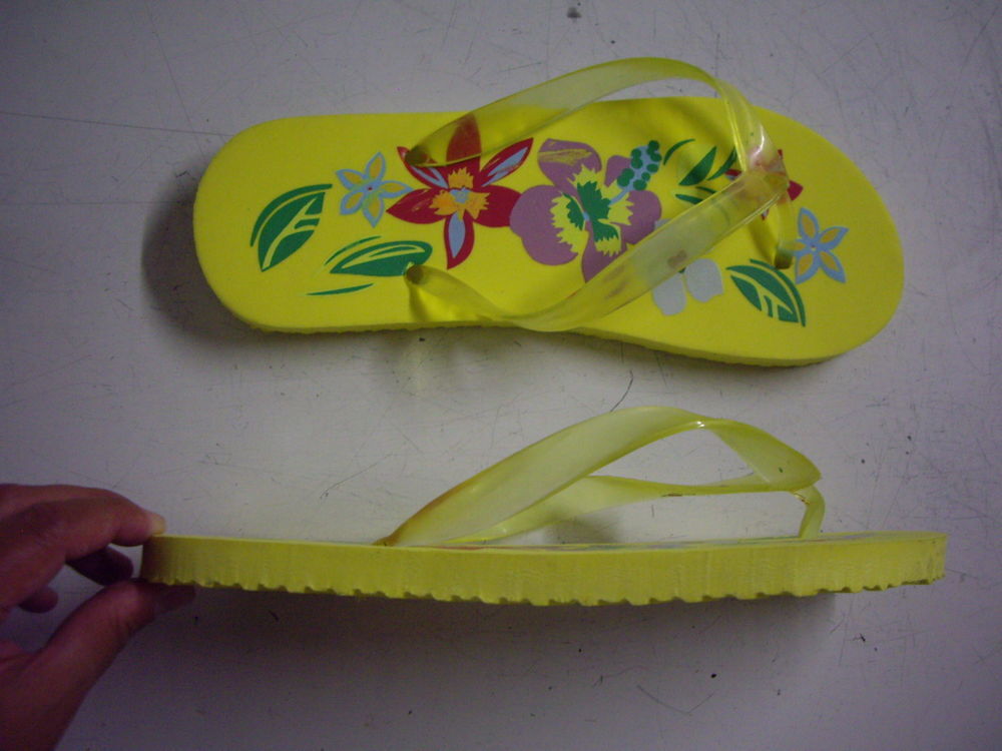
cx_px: 501
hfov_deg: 49.0
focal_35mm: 38
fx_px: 1100
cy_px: 376
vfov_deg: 37.7
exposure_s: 1/25
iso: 200
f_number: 2.7
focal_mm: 6.2
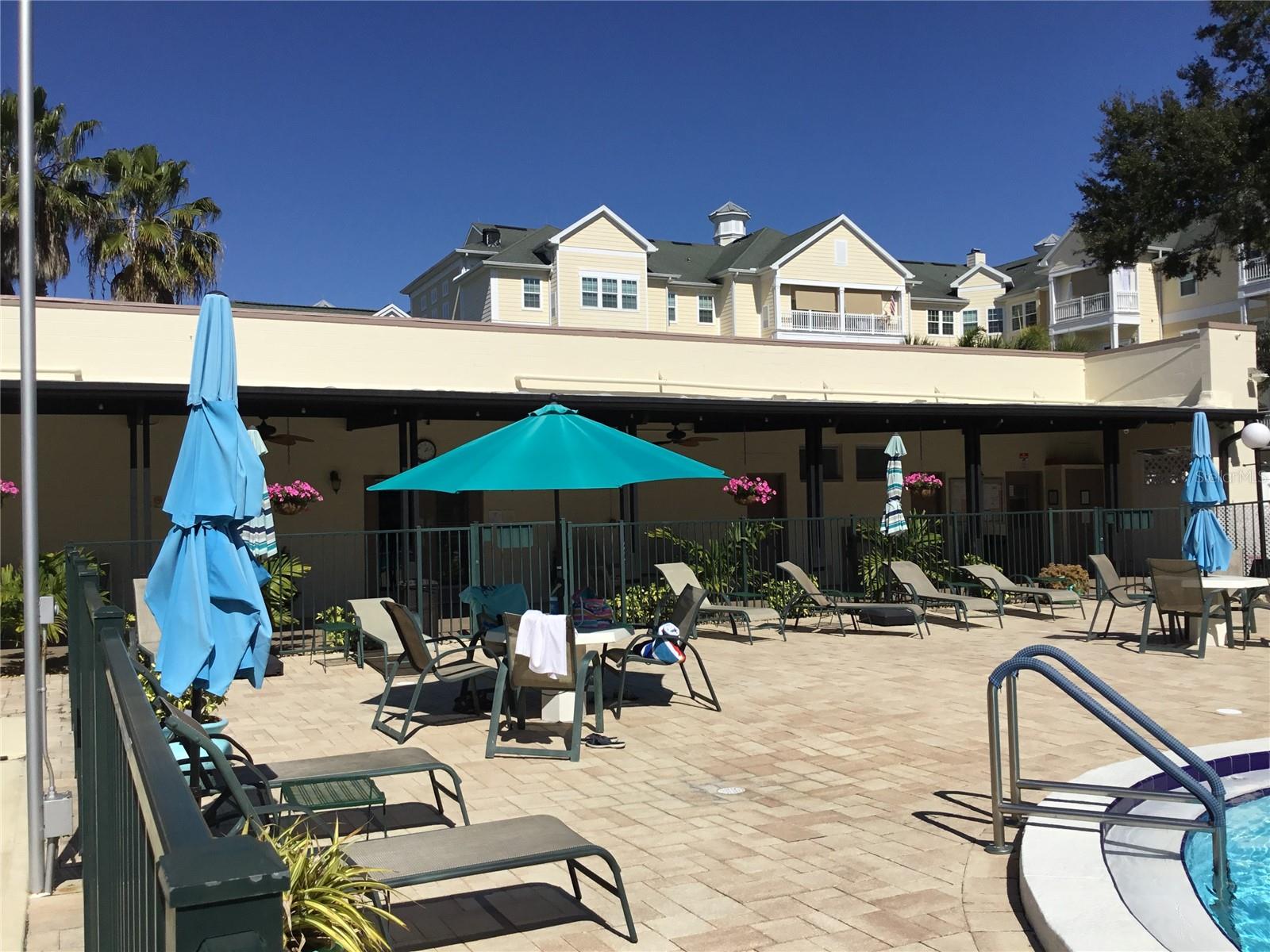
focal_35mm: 31
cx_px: 635
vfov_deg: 45.4
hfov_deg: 58.4
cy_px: 476
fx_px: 1137
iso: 25
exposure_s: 1/3135
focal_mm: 3.3
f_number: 2.4
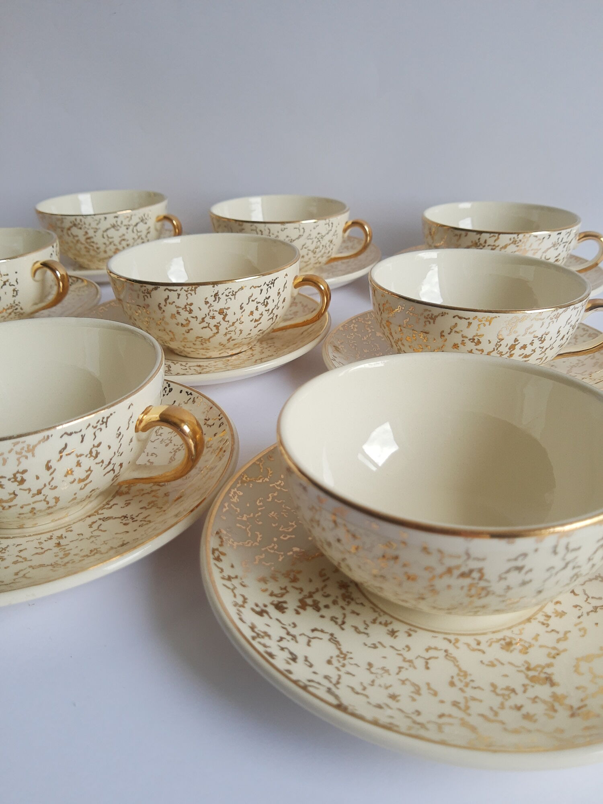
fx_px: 604
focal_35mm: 26
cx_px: 302
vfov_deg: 67.3
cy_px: 402
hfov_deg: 53.1
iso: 61
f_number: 1.8
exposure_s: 1/50
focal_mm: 3.95
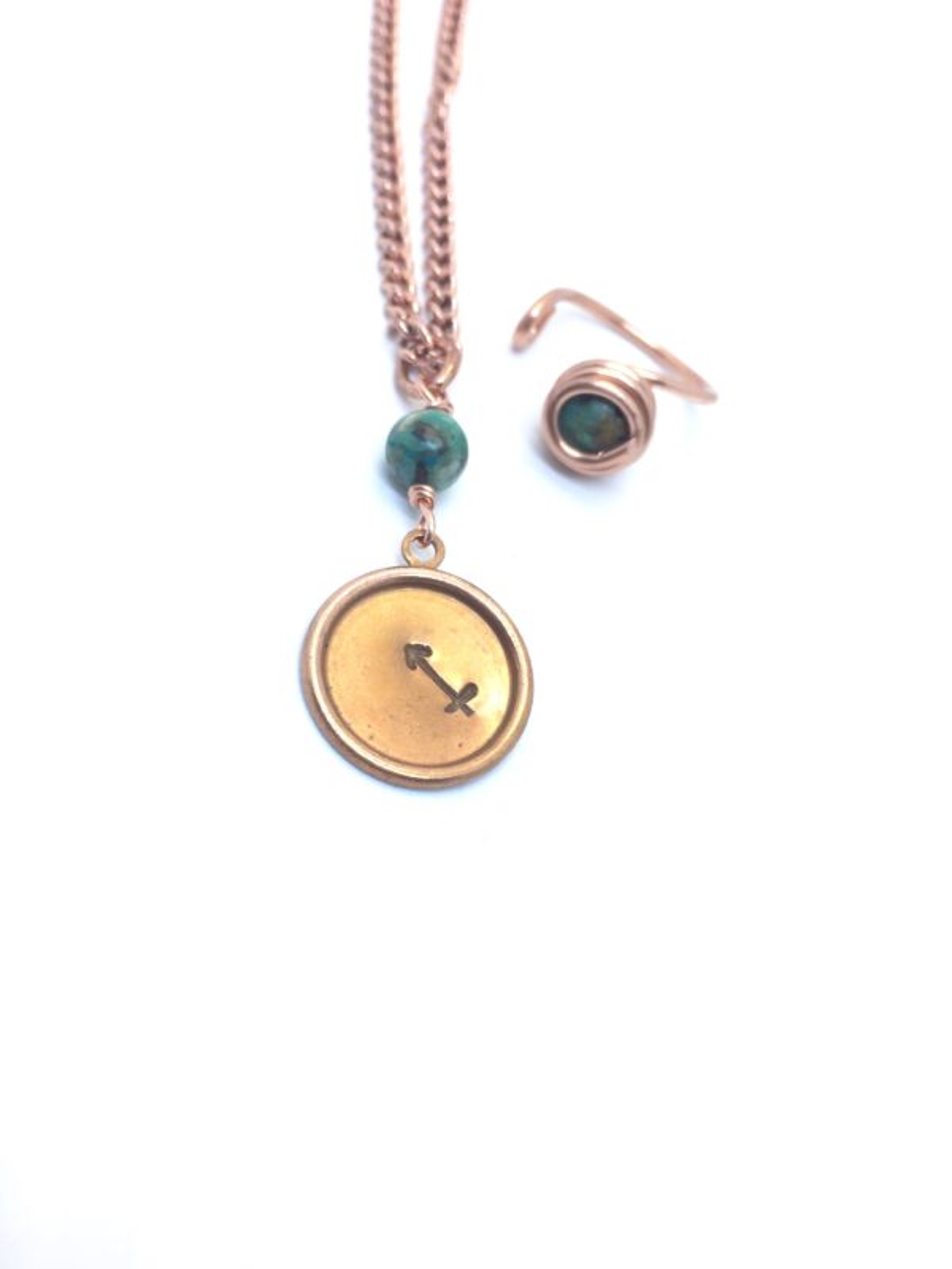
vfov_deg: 61.7
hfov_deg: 48.2
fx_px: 1063
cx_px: 476
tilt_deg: -49.8
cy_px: 634
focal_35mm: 29
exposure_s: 1/185
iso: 32
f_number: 2.2
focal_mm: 4.15
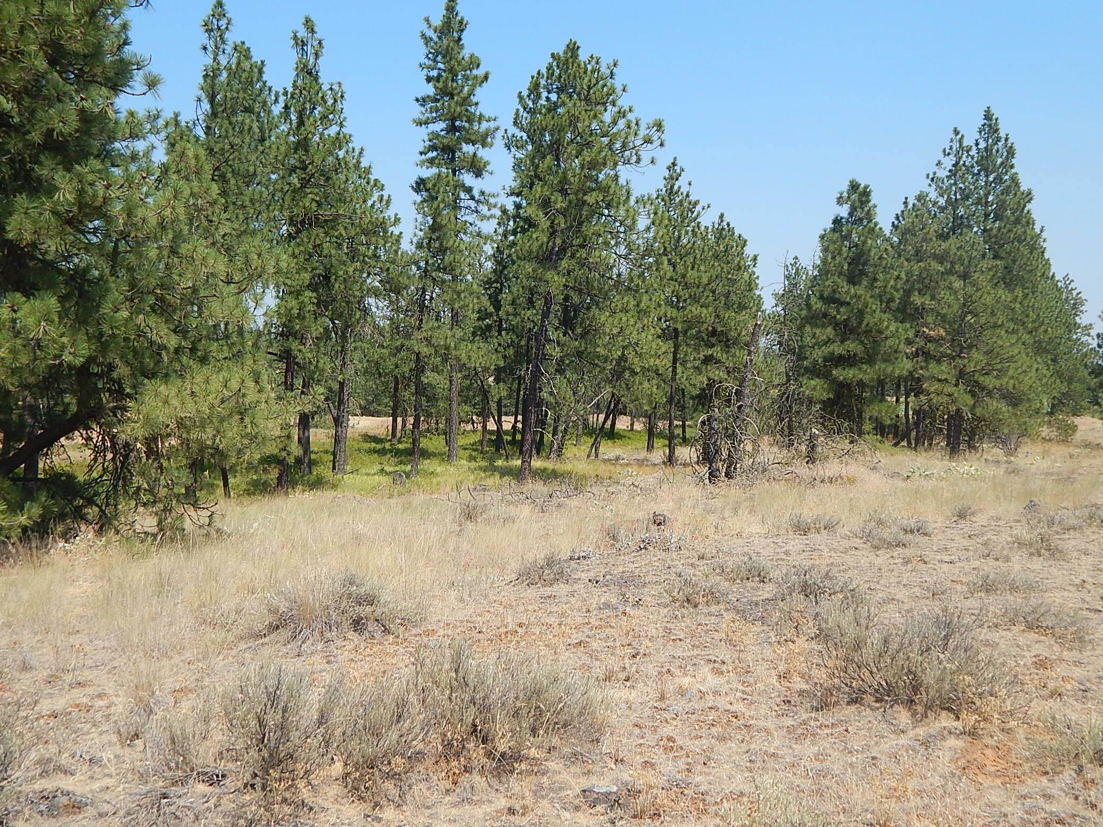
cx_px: 578
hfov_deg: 53.9
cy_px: 379
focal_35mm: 34
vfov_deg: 41.8
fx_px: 1083
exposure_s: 1/400
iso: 125
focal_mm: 5.6
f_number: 6.5
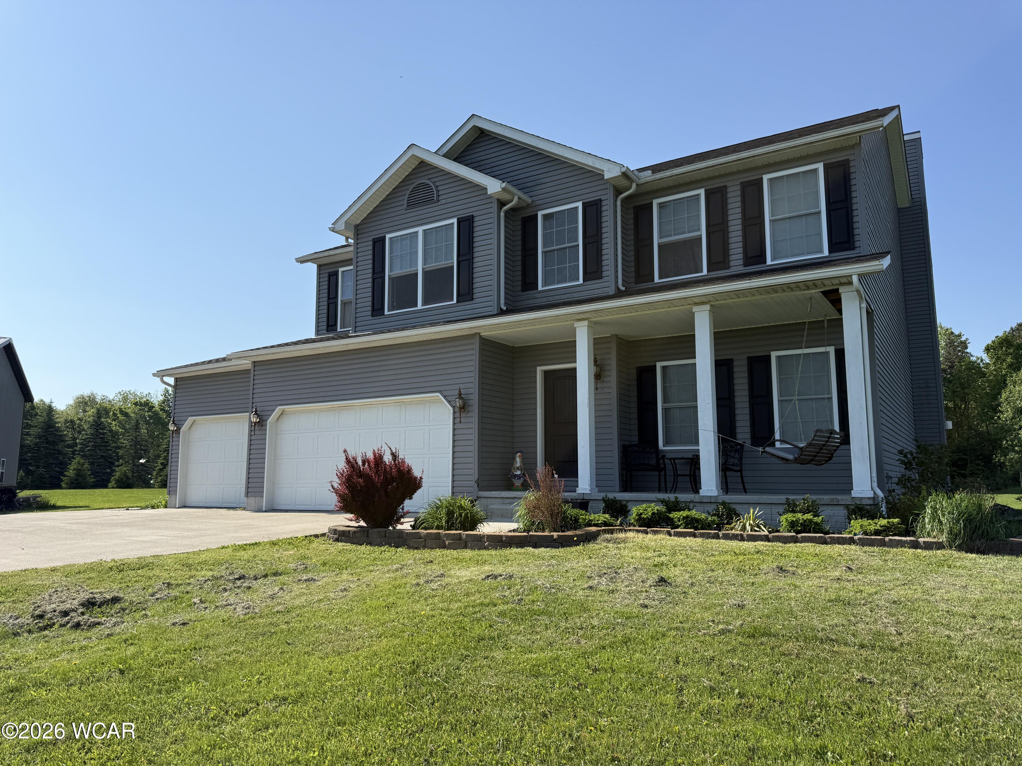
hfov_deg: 71.6
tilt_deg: +7.8
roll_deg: +0.5
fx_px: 709
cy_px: 383
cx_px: 511
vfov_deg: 56.8
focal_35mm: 24
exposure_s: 1/5319
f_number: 1.78
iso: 80
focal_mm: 6.76
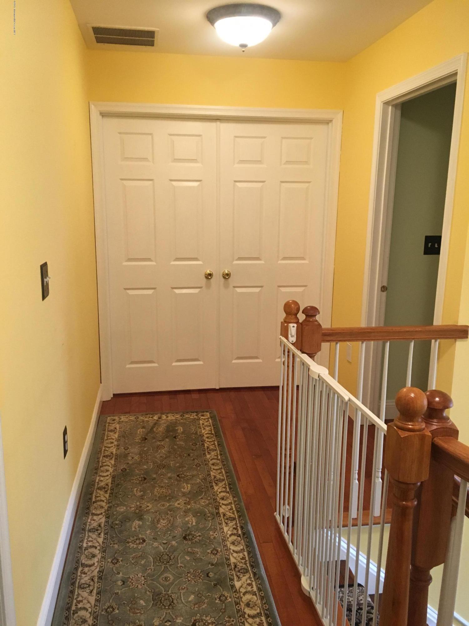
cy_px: 313
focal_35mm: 29
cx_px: 234
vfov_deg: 61.7
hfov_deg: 48.2
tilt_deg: -13.4
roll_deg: -0.1
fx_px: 524
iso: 125
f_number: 2.2
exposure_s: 1/30
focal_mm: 4.15
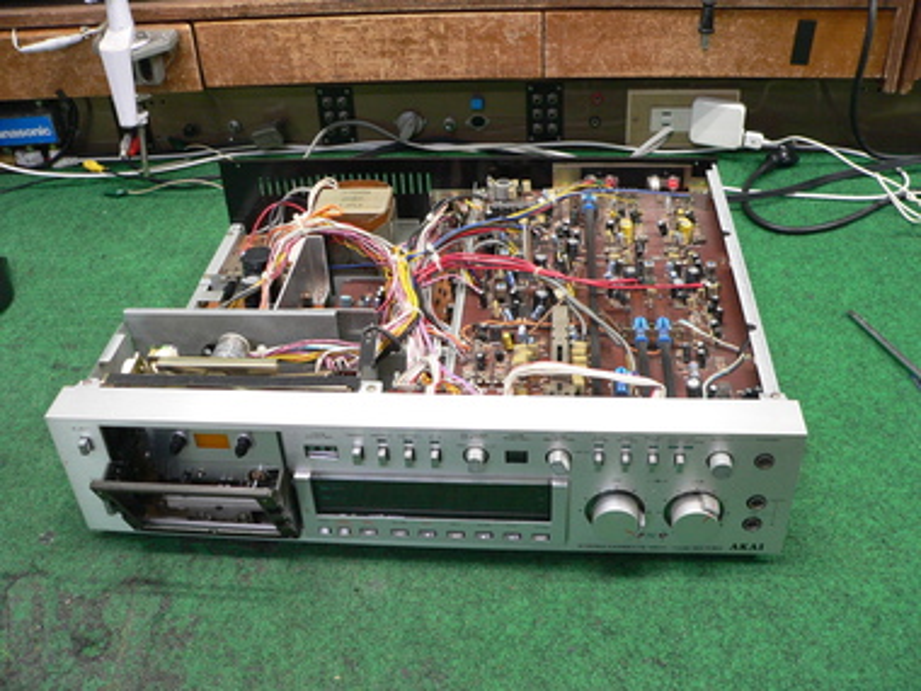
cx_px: 460
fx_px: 958
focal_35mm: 36
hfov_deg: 51.4
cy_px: 346
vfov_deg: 39.7
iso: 200
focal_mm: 6
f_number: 2.8
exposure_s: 1/15
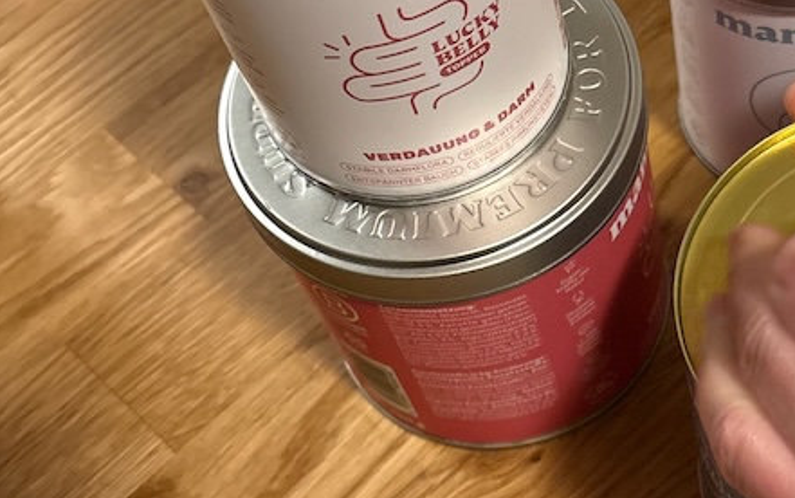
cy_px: 294
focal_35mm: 50
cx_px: 714
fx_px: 1084
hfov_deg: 37.7
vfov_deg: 25.8
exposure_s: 1/50
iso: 500
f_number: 1.6
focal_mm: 5.96
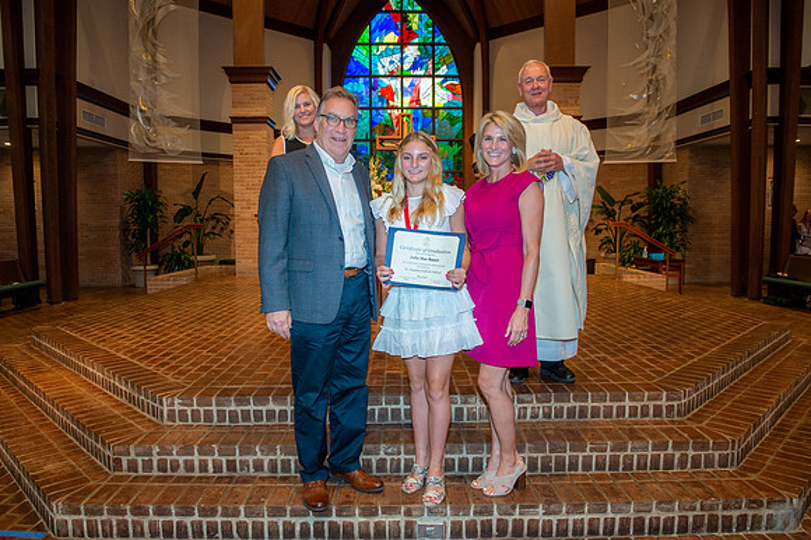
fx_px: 585
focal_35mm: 26
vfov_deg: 49.5
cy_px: 270
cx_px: 406
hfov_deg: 69.4
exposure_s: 1/125
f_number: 5.6
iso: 2000
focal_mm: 26
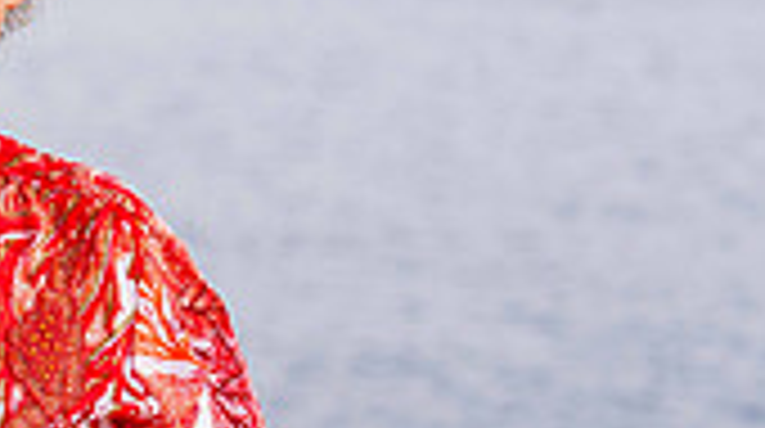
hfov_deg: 8.2
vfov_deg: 4.7
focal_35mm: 255
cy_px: 309
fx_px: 5165
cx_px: -532
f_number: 4.5
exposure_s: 1/125
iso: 100
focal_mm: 70
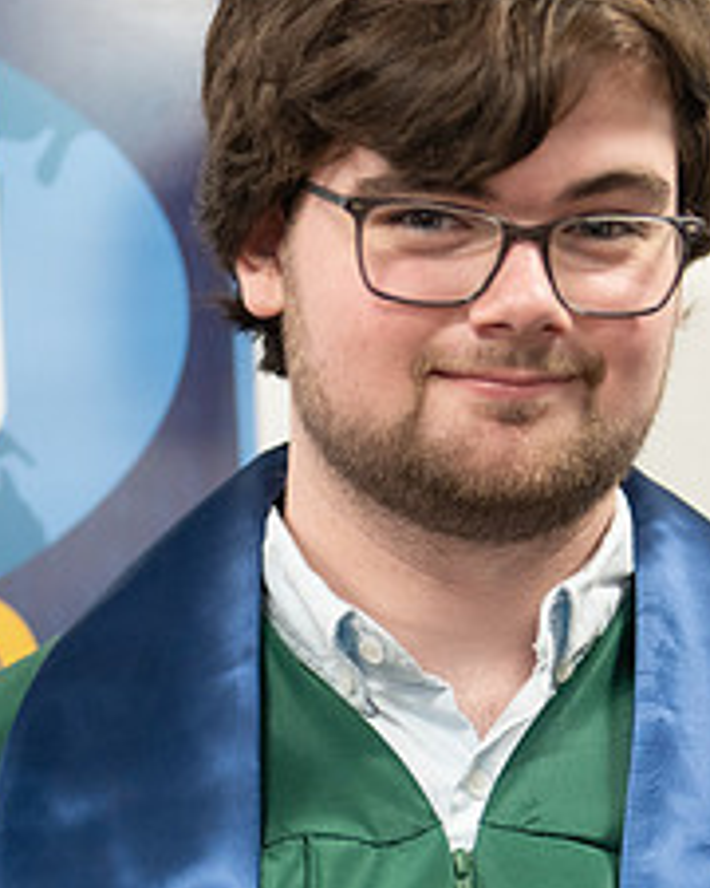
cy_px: 790
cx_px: 484
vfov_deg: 10.5
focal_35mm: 183
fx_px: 4807
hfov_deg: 8.4
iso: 500
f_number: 1.2
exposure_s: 1/320
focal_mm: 50
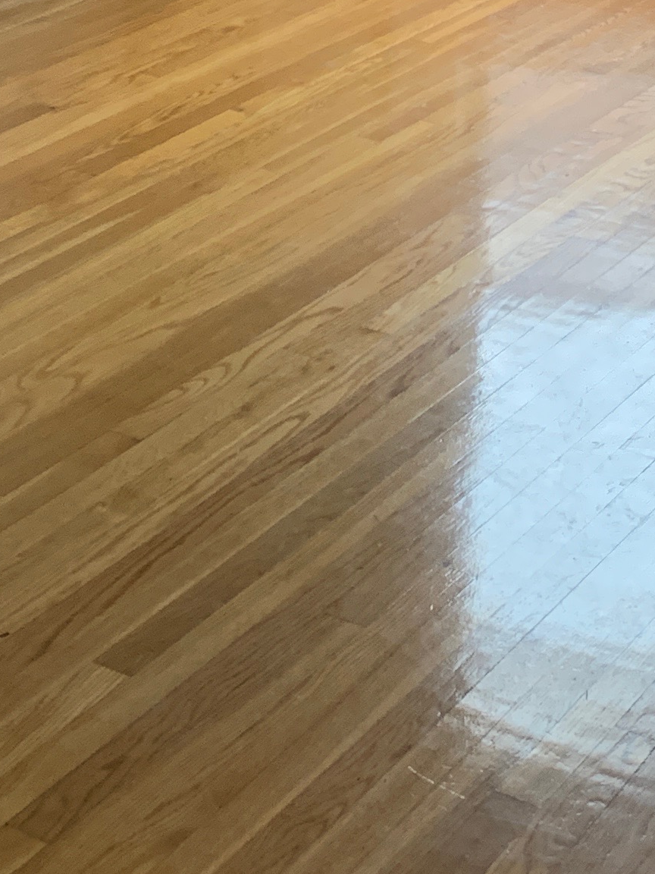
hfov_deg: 16.2
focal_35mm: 91
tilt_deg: -6.3
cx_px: 434
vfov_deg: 19.7
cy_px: -286
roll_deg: -0.8
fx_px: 2296
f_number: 1.8
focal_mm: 4.25
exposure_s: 1/60
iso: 160
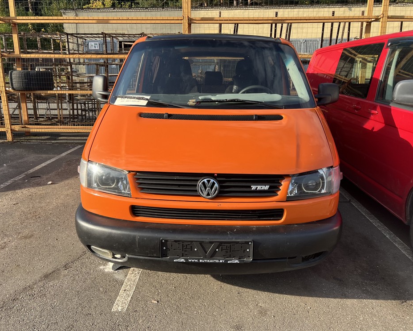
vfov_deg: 51.5
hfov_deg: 62.2
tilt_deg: -13.5
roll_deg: +1.4
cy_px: 164
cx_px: 205
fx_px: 342
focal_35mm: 28
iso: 50
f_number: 1.5
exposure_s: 1/1252
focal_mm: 5.7
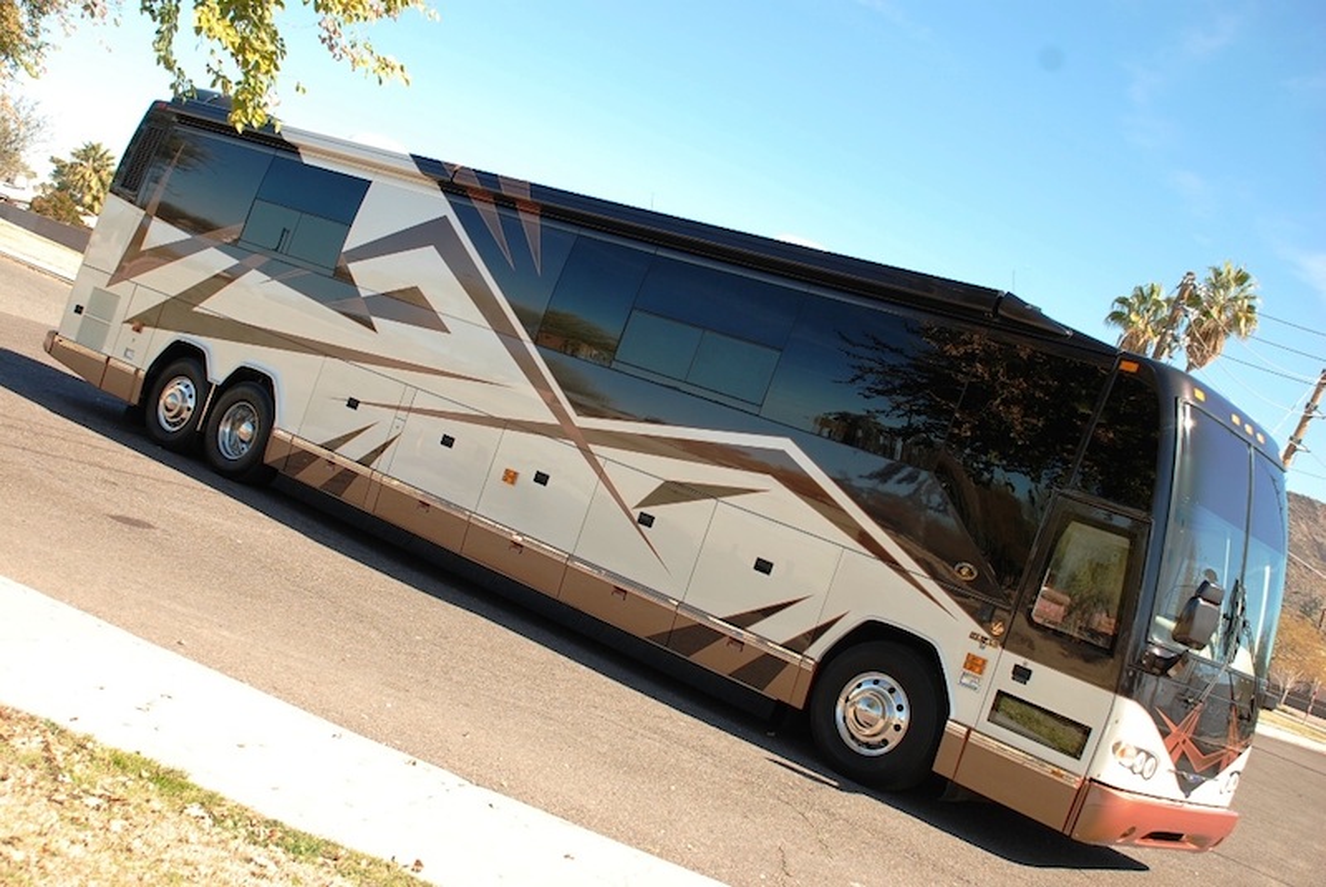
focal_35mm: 42
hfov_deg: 46.4
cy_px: 444
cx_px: 663
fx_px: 1548
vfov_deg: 32.0
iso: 100
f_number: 5.6
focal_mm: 28
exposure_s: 1/125
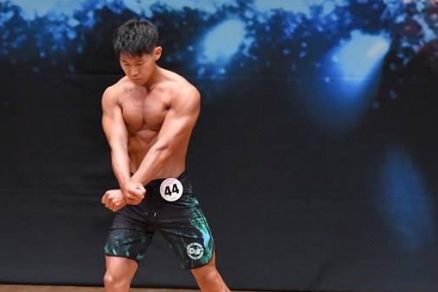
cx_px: 150
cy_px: 200
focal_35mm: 434
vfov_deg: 3.2
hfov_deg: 4.8
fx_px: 5278
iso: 8000
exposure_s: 1/400
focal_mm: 190
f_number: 5.6
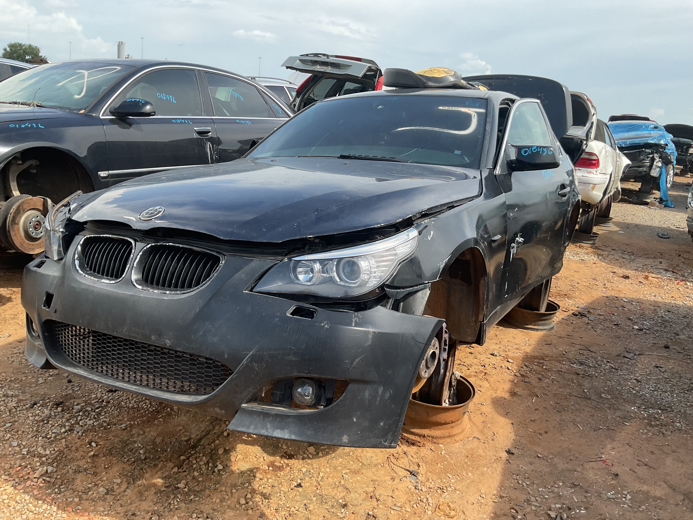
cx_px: 346
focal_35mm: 29
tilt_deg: -13.4
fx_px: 581
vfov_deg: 48.2
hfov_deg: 61.7
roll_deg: -2.8
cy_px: 260
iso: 16
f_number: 1.8
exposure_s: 1/749
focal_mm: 3
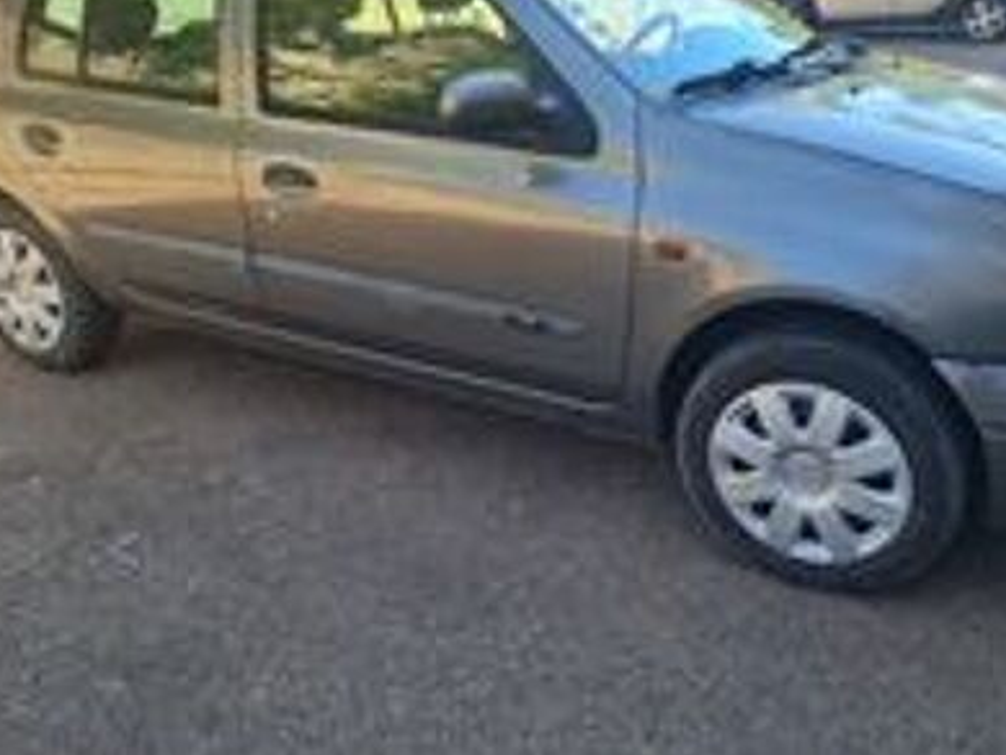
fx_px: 931
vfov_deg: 44.0
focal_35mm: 32
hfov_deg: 56.6
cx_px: 560
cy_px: 304
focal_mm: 5.4
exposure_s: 1/289
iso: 50
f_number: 1.8
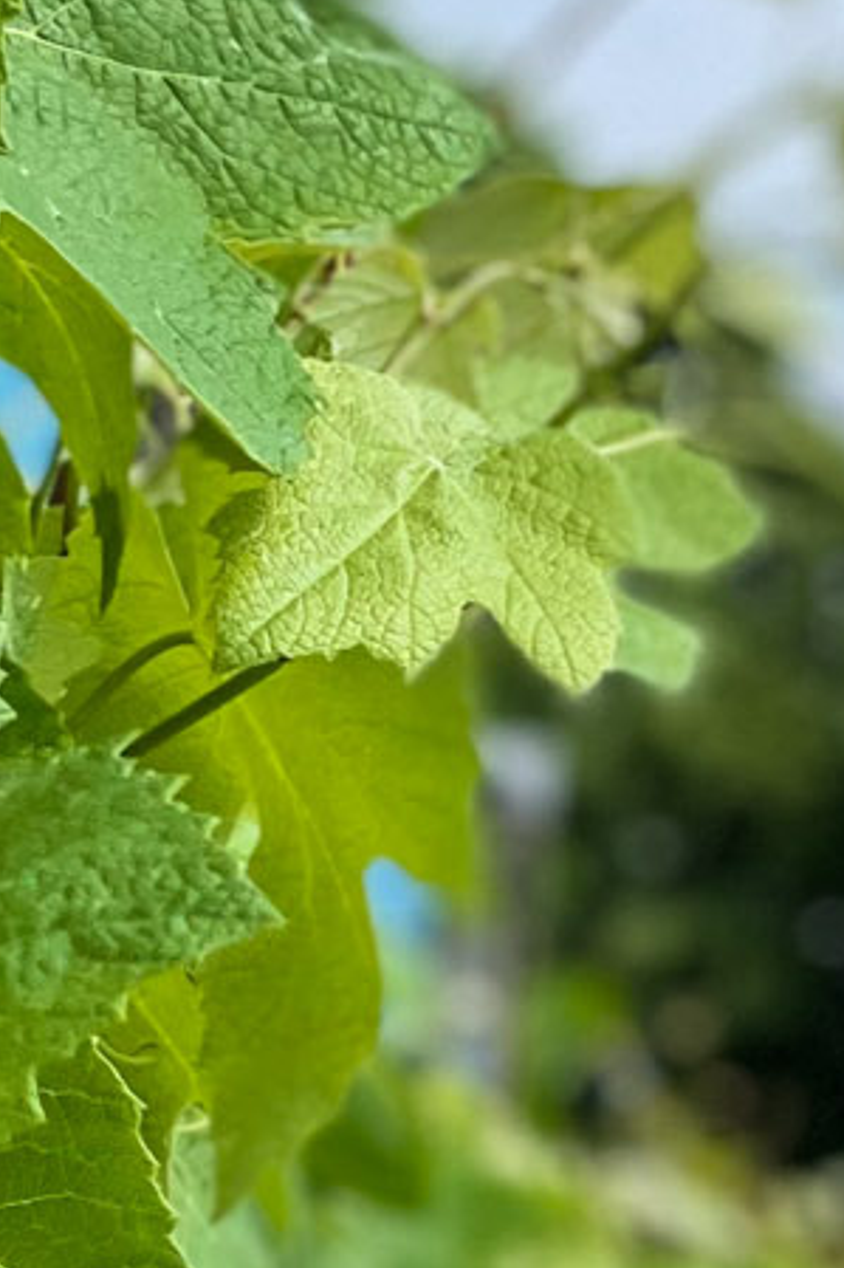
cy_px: 1819
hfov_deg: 5.7
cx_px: 694
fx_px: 8481
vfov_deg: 8.4
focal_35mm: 241
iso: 32
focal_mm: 6
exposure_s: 1/1600
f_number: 2
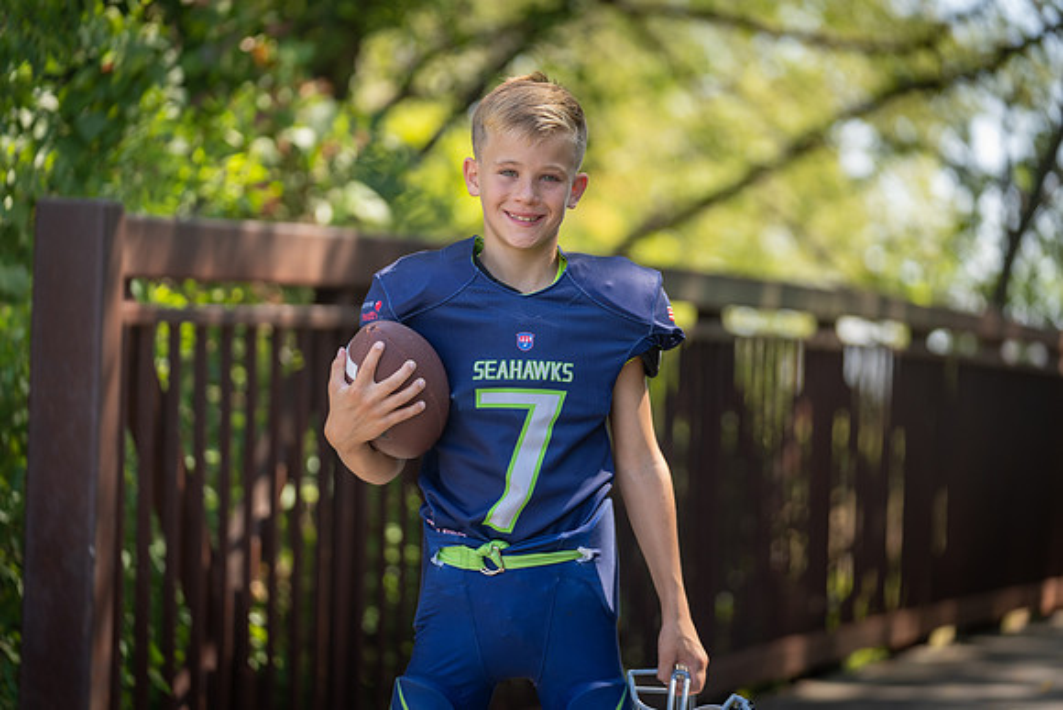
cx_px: 532
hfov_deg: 16.3
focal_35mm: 126
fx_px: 3721
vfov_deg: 10.9
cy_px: 355
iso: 125
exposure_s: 1/320
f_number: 2.8
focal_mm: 126
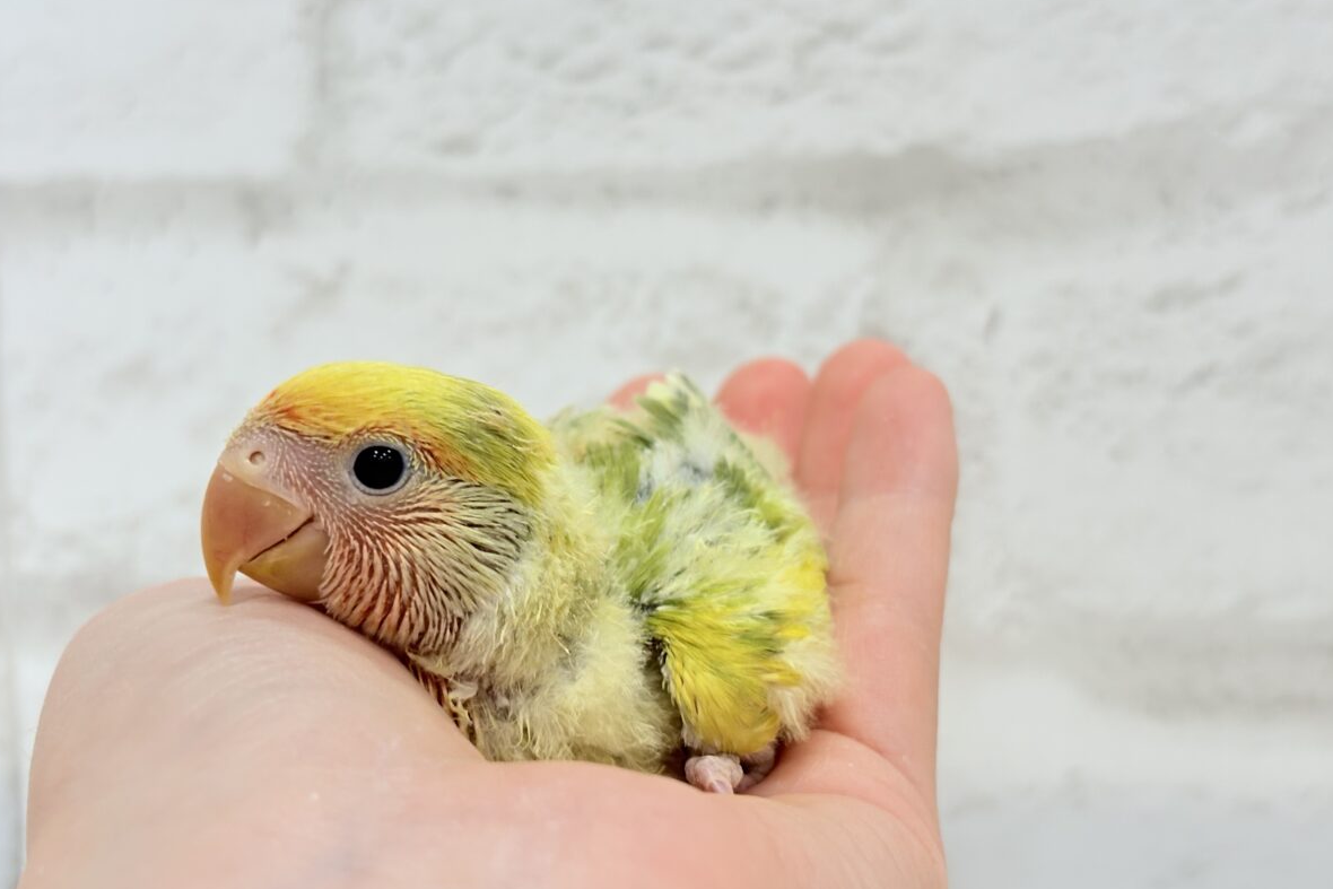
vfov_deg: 24.6
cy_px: 446
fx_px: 2037
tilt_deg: -3.6
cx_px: 668
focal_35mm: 55
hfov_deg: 36.2
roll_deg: +2.4
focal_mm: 5.96
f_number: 1.6
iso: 64
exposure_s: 1/100
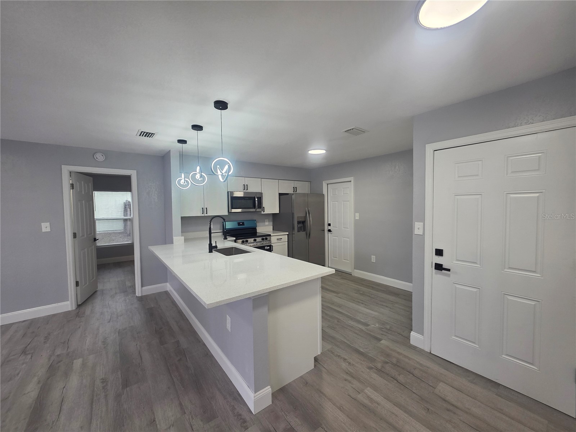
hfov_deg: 106.2
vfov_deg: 89.9
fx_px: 216
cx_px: 288
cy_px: 216
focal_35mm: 13
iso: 200
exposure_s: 1/120
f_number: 1.9
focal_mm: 2.2
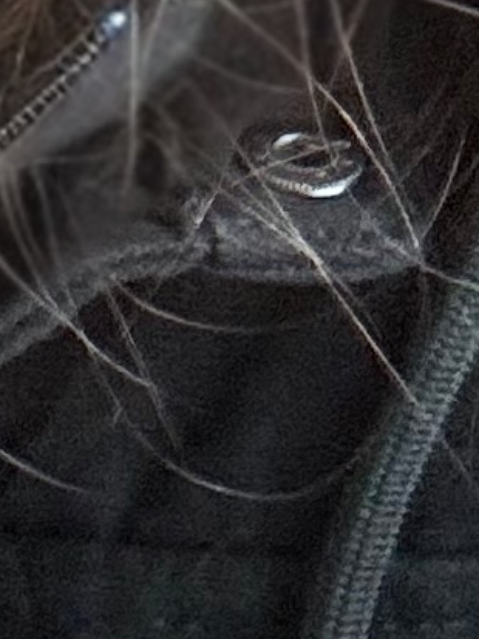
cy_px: -1059
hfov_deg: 6.1
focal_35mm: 224
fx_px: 4137
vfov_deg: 8.0
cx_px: -964
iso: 100
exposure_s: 1/60
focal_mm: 2.69
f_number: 1.9
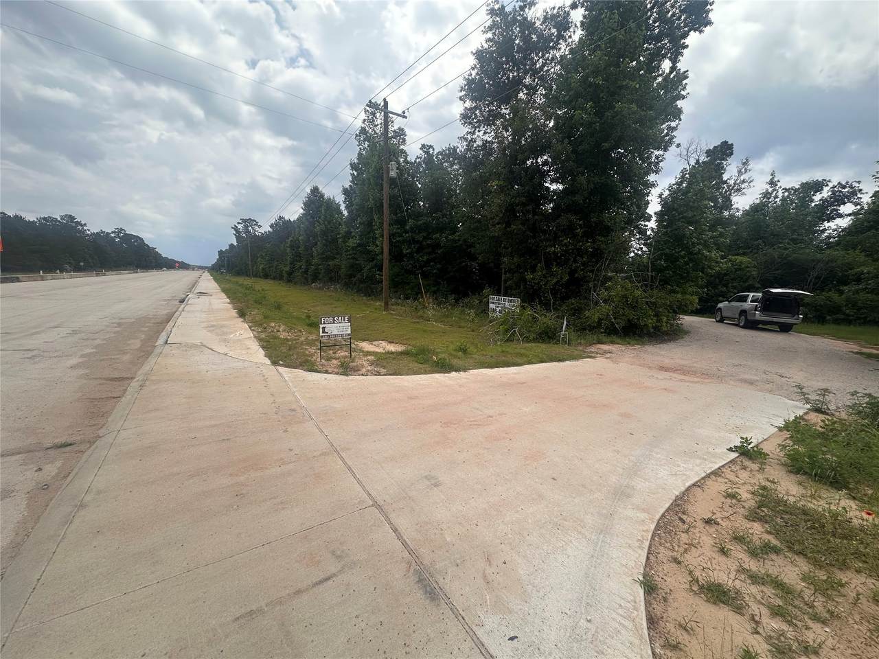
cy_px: 330
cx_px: 440
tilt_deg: -8.1
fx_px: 356
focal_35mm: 14
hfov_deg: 102.1
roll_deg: -1.2
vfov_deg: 85.7
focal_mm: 2.22
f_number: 2.2
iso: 40
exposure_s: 1/1335
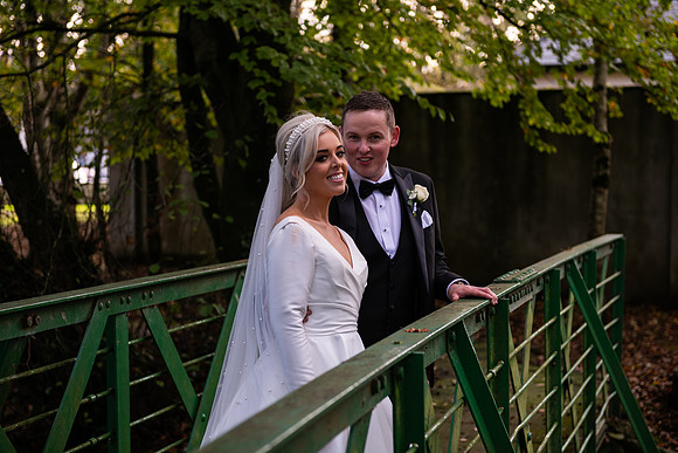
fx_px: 1319
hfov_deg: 28.8
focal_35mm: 70
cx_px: 339
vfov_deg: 19.5
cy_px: 226
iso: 160
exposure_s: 1/160
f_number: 3.5
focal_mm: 70
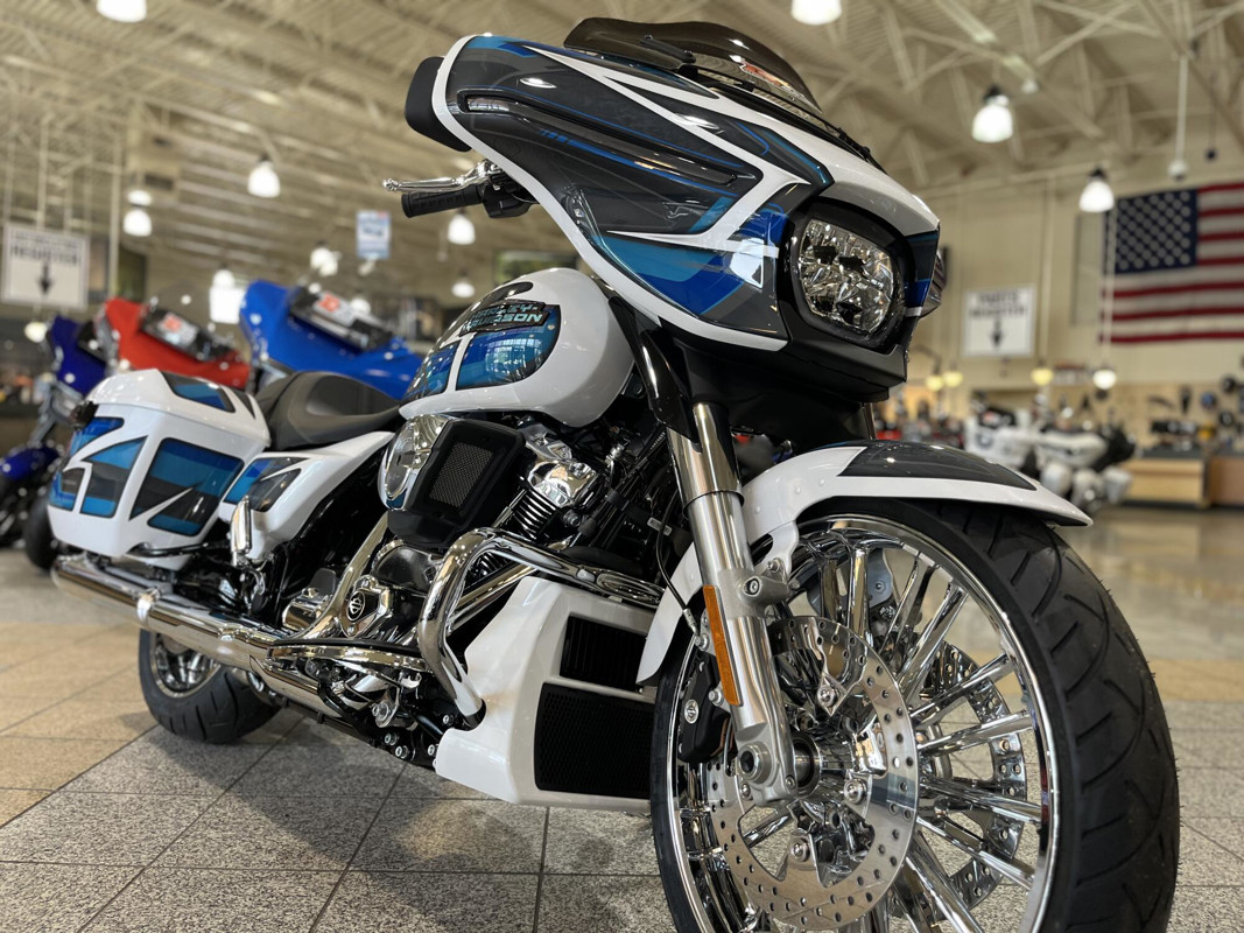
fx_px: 934
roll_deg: -2.4
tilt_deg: -1.4
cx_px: 622
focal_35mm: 26
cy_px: 466
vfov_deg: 53.1
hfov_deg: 67.3
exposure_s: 1/120
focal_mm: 5.1
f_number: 1.6
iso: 125
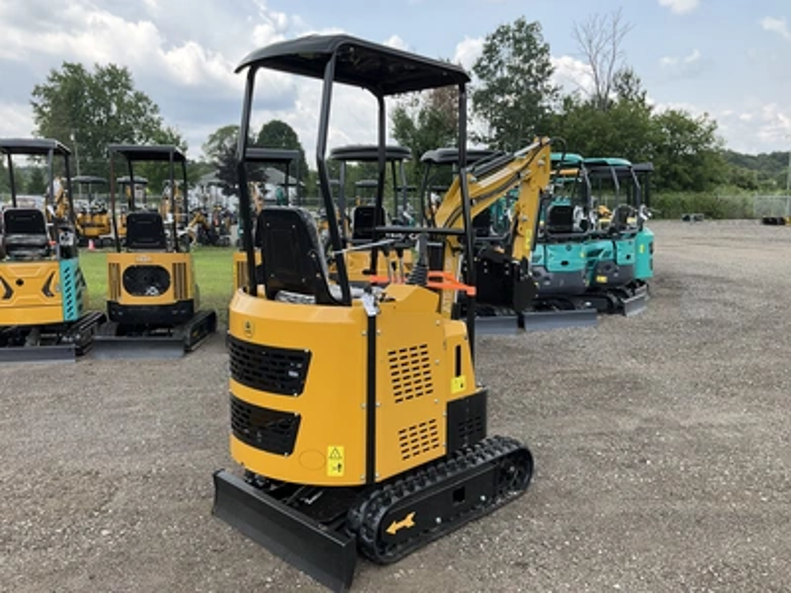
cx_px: 396
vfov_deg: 48.2
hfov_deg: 61.7
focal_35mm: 29
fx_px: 663
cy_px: 296
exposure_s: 1/425
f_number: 1.8
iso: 25
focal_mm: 3
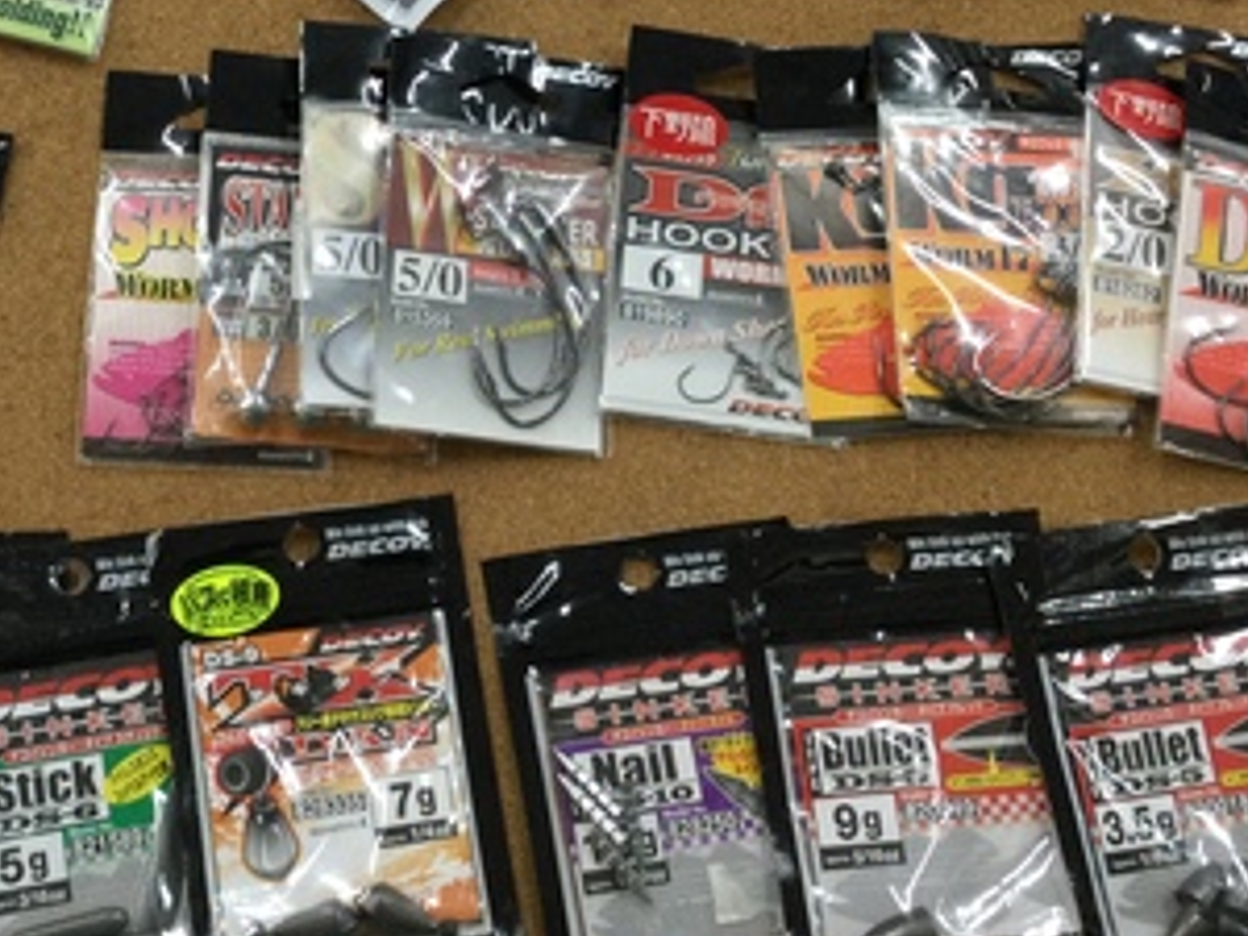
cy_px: 133
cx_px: 312
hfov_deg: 30.7
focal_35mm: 62
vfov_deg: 23.2
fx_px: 2235
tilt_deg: -71.8
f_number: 2.4
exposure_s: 1/30
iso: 32
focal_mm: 3.3
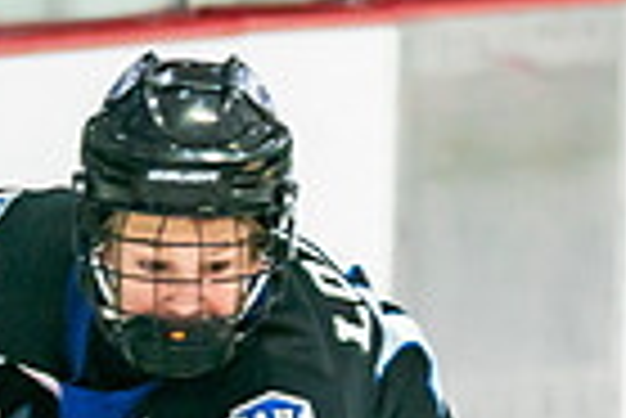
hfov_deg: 1.3
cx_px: 462
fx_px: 27625
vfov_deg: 0.9
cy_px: 685
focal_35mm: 1587
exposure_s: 1/640
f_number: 2.8
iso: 500
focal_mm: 200
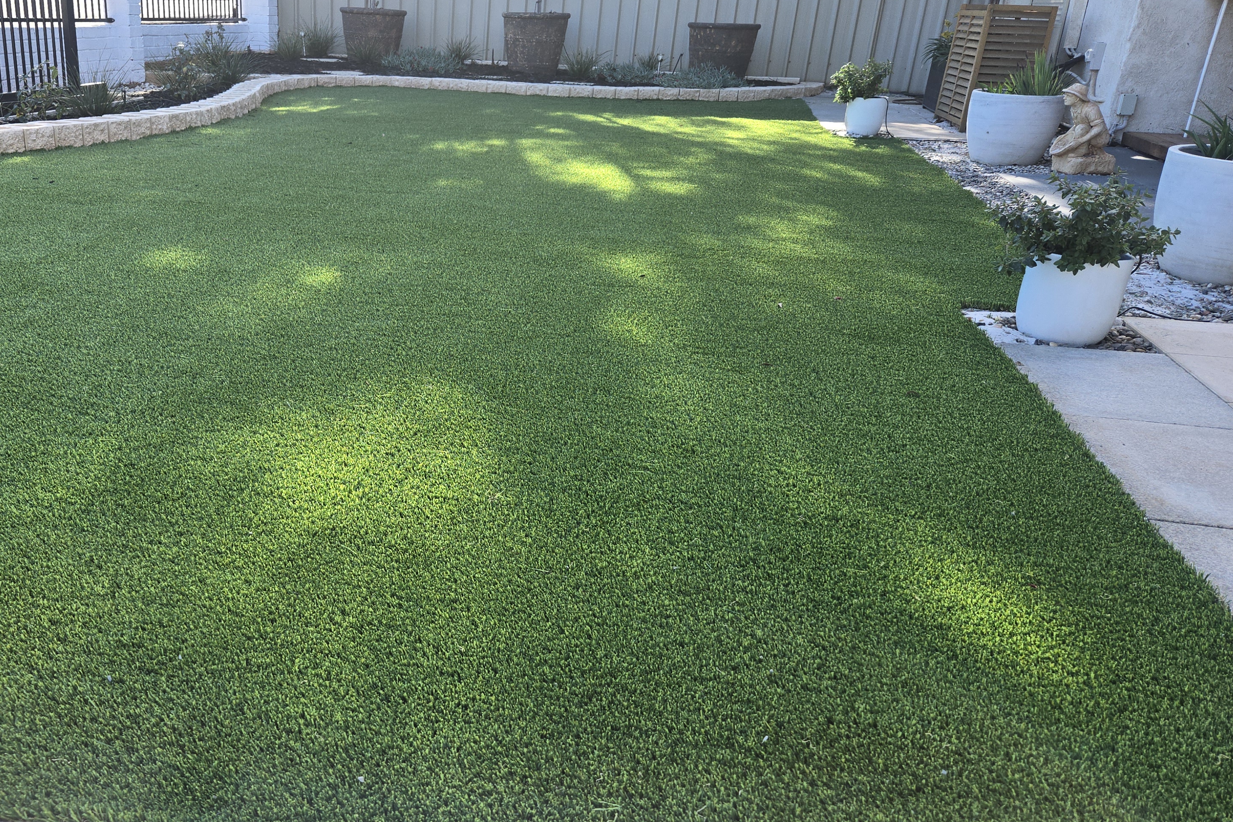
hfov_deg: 55.9
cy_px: 503
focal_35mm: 33
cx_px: 398
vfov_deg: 39.8
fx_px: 1130
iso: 25
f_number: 1.8
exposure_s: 1/262
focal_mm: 5.4
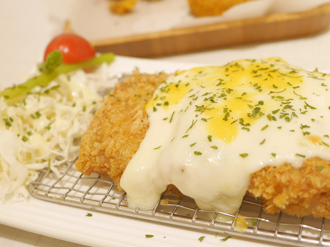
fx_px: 429
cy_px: 131
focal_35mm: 45
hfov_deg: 42.0
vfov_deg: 32.2
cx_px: 183
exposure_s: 1/60
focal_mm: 15
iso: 320
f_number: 2.8
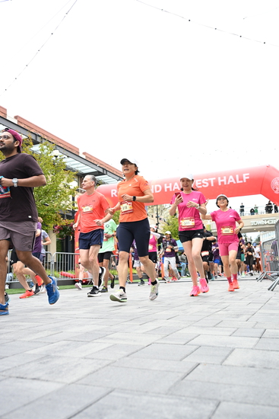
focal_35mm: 31
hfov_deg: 42.3
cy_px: 210
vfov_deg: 60.3
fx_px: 360
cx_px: 140
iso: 2000
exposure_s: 1/640
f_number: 4
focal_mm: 31
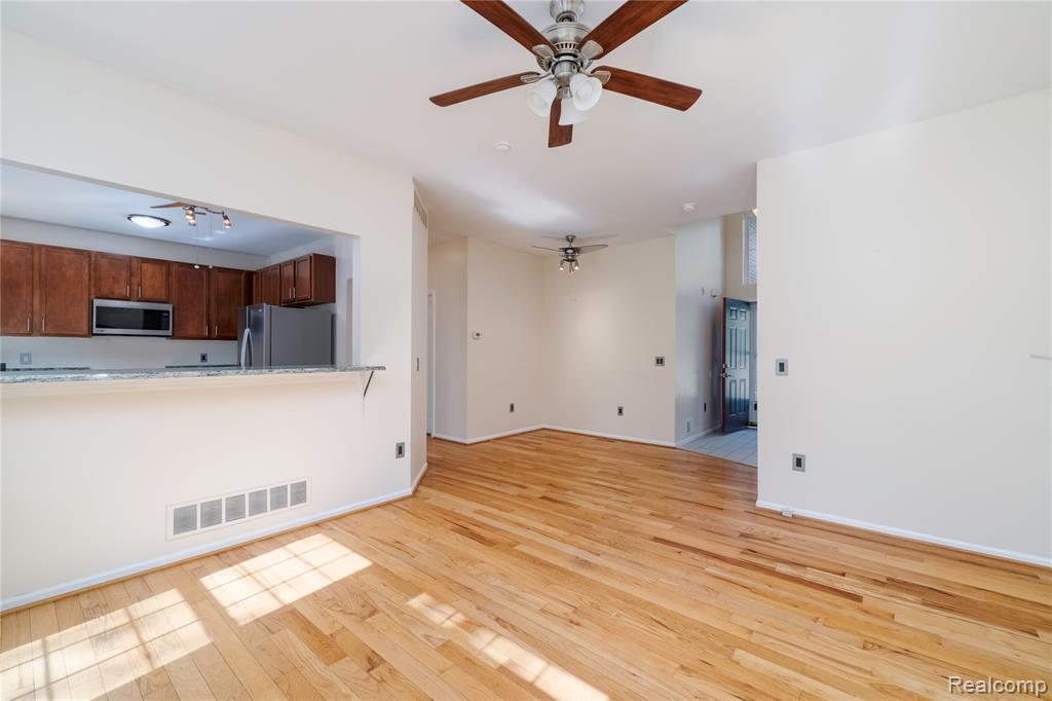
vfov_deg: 77.3
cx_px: 526
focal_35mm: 15
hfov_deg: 100.4
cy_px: 350
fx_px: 438
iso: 800
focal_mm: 10
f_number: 7.1
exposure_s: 1/125
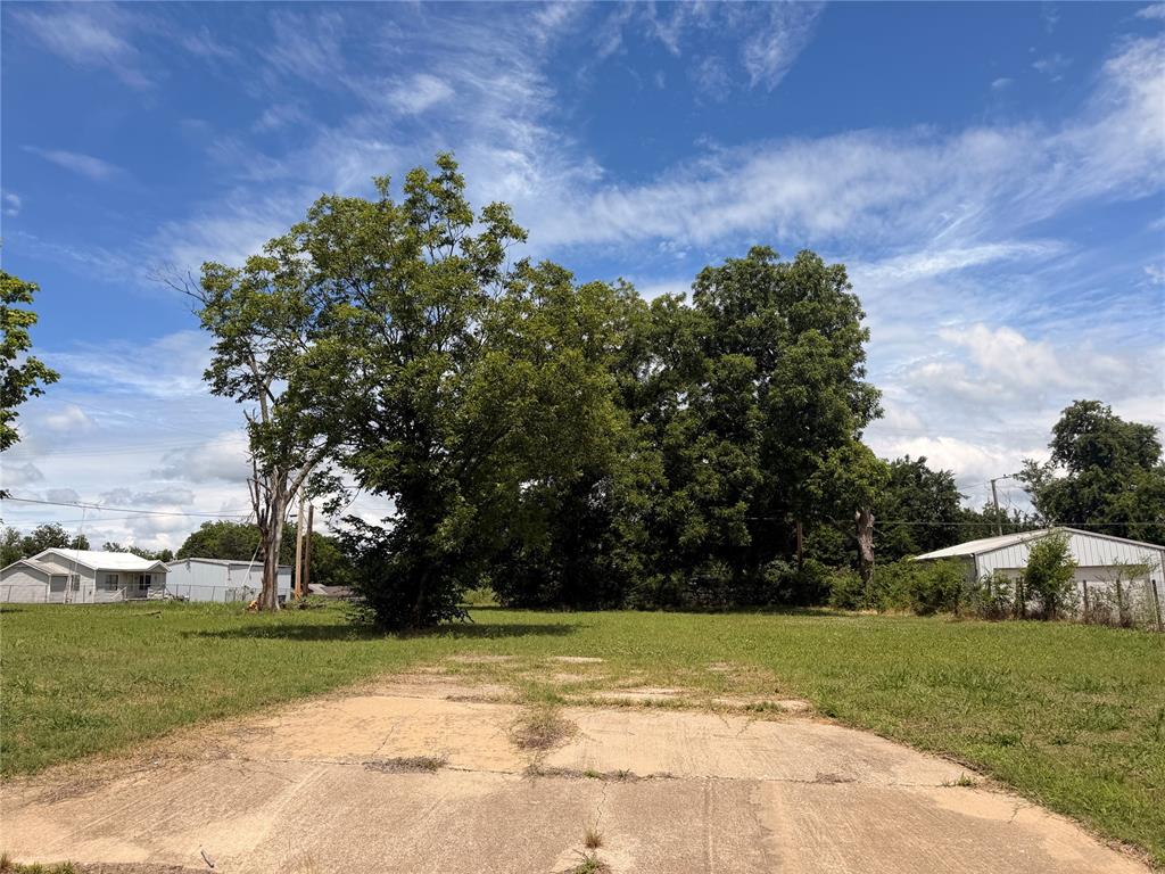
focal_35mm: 24
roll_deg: +1.7
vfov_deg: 56.8
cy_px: 437
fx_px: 808
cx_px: 582
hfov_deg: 71.6
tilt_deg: +10.6
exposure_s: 1/6711
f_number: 1.78
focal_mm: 6.76
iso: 80
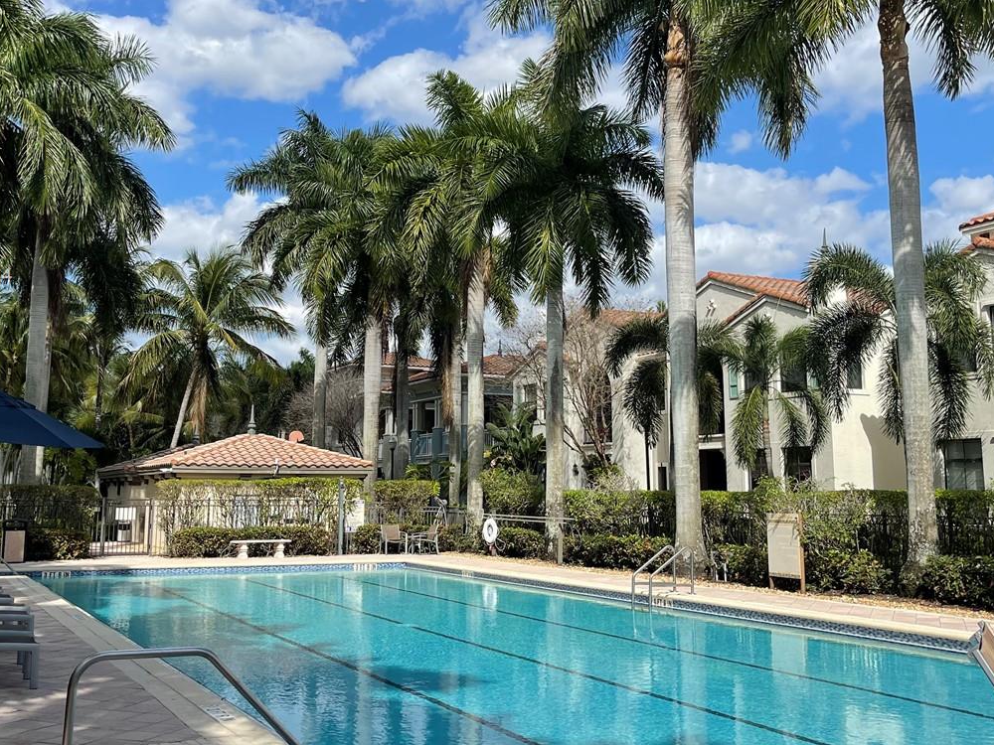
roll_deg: -0.4
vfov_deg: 35.8
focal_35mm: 40
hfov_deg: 46.8
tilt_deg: +10.8
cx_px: 490
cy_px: 277
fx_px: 1149
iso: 32
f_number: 1.6
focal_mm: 5.1
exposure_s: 1/4202
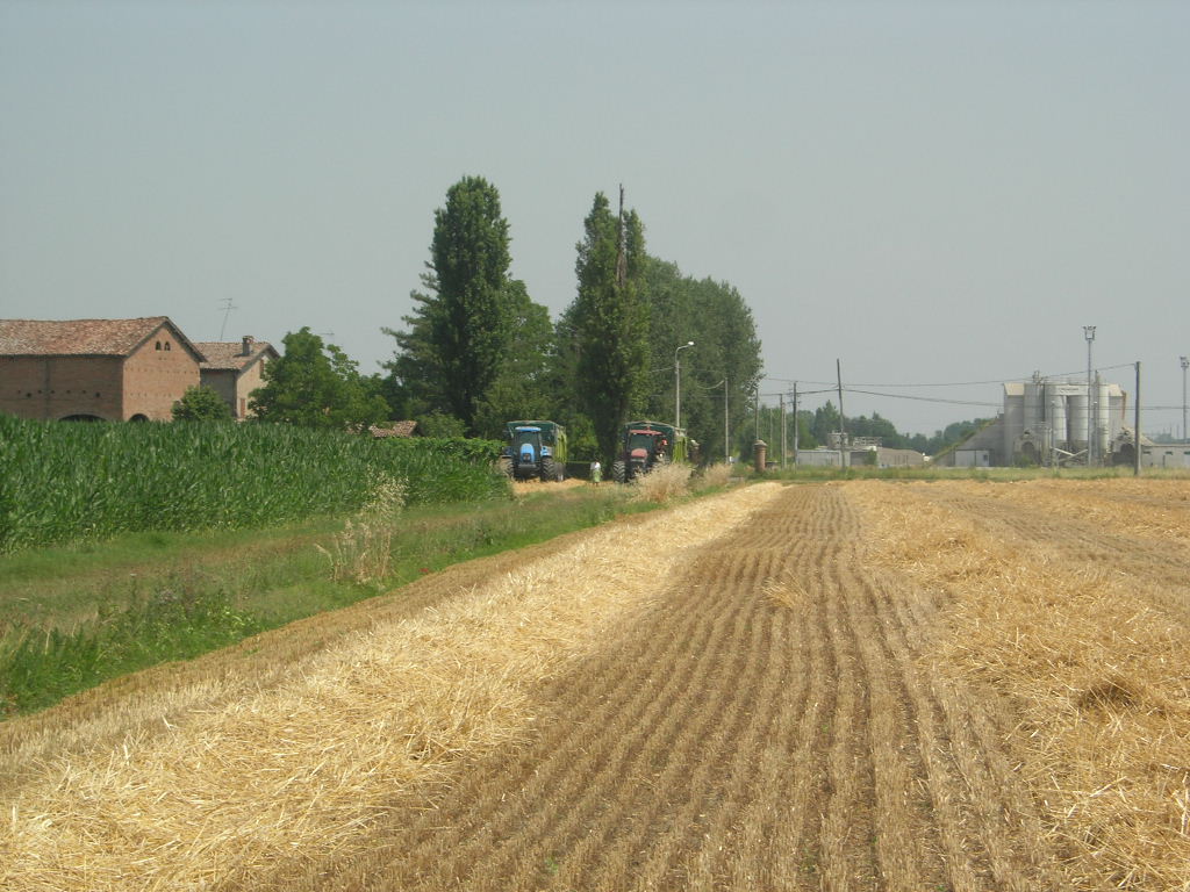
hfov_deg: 17.4
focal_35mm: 113
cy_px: 446
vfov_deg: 13.1
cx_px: 595
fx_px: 3885
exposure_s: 1/242
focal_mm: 23.4
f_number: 8.2
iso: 64
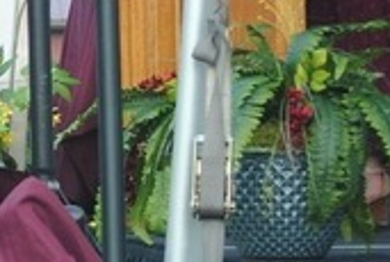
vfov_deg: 3.4
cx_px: -518
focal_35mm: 407
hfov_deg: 4.9
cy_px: -17
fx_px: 4421
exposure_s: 1/320
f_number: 4.5
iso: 200
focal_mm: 58
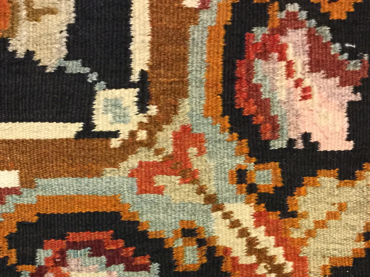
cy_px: 244
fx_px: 588
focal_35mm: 55
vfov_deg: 25.8
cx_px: 174
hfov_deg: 34.9
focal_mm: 3.3
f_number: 2.4
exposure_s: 1/20
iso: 200
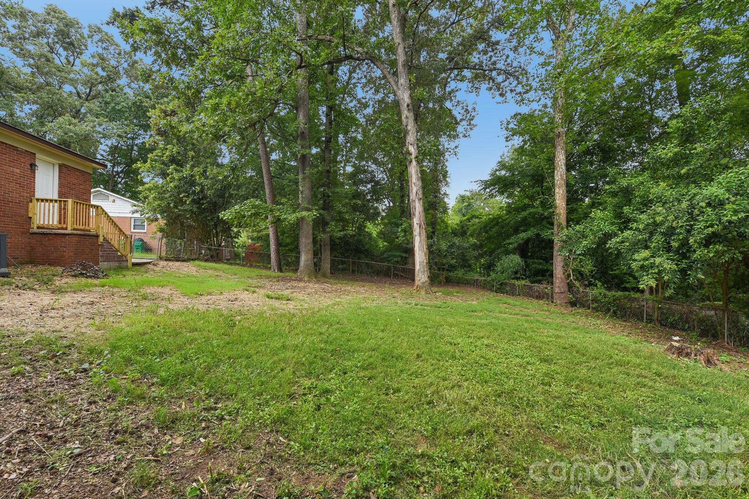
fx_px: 291
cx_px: 374
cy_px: 250
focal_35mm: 14
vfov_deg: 81.2
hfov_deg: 104.3
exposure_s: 1/60
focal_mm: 14
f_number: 11
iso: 200
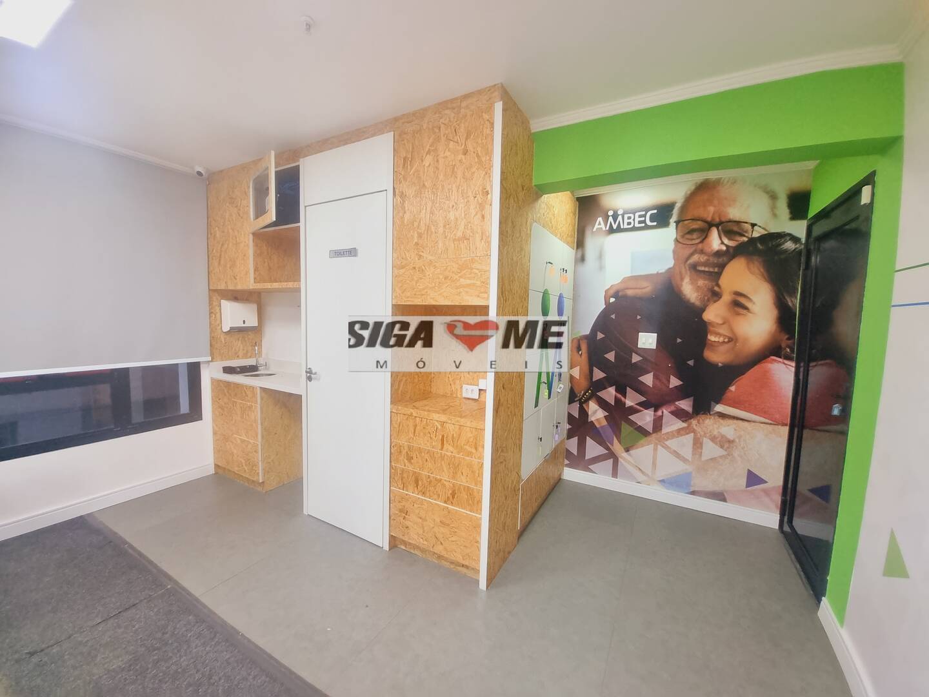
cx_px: 464
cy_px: 348
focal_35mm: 13
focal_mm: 1.74
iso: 320
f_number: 2.2
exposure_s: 1/60
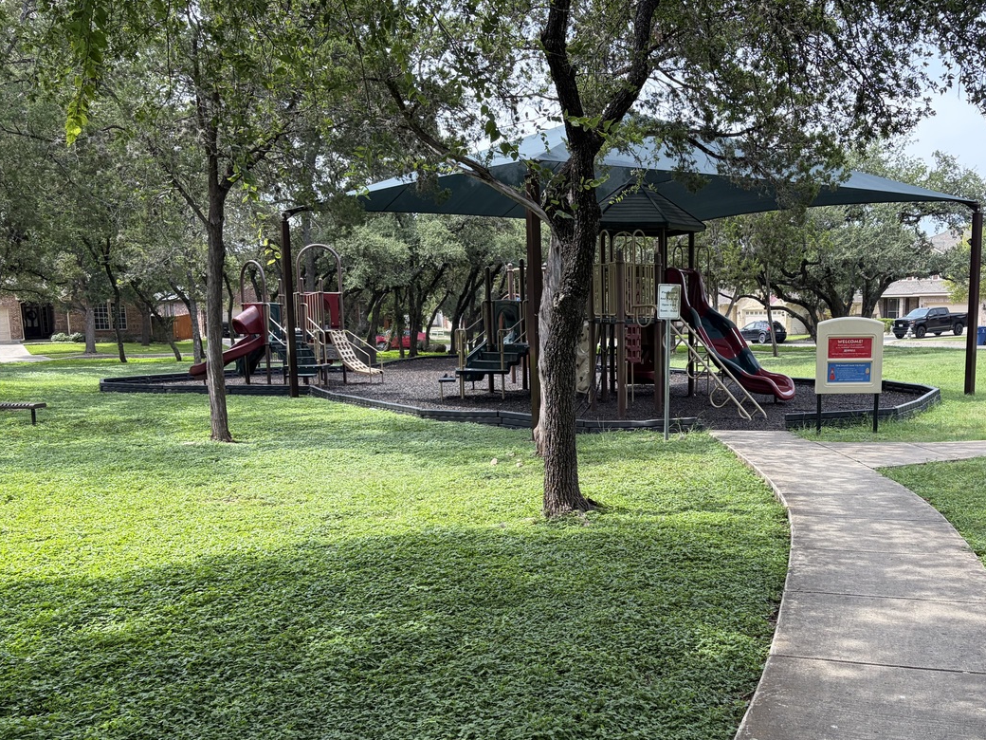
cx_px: 657
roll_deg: +0.6
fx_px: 1025
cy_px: 469
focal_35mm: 36
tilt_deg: -8.9
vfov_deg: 39.4
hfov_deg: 50.4
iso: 64
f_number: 1.6
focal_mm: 5.96
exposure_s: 1/1117
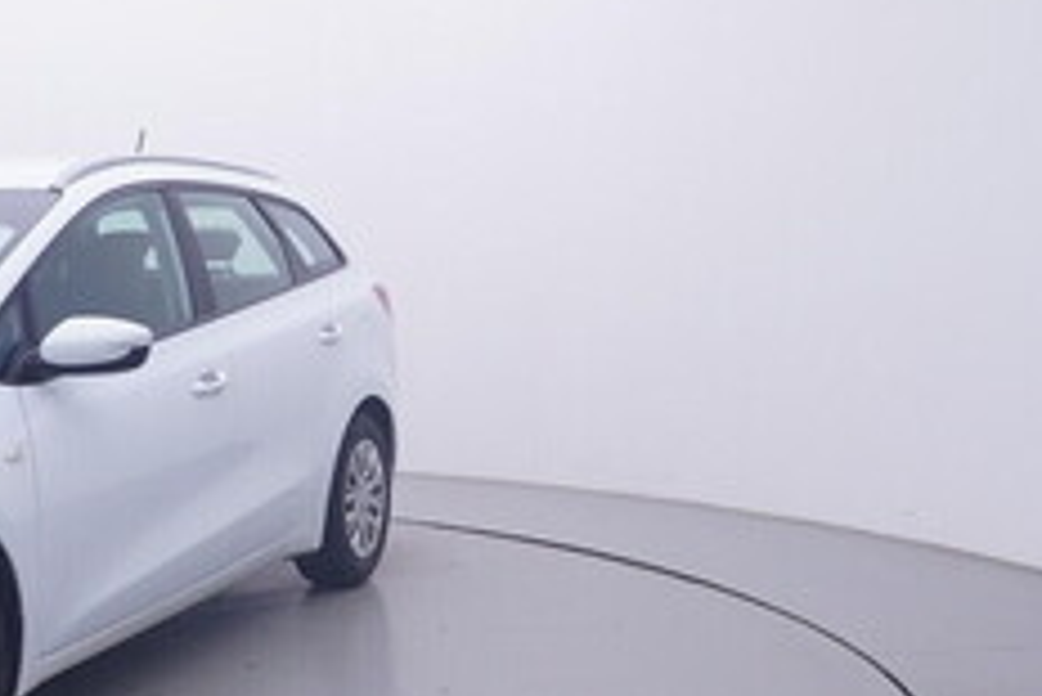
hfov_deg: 34.8
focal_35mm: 53
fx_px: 1540
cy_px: 326
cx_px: 65
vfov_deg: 25.5
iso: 200
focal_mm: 15
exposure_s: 1/80
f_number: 5
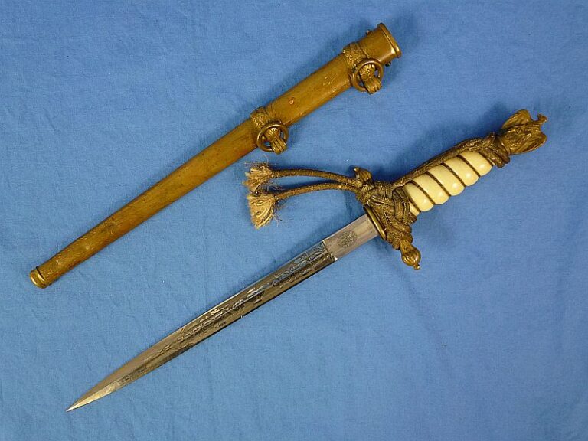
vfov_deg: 42.9
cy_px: 220
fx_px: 561
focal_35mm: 33
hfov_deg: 55.4
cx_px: 294
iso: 250
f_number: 3.6
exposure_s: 1/60
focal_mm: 5.9
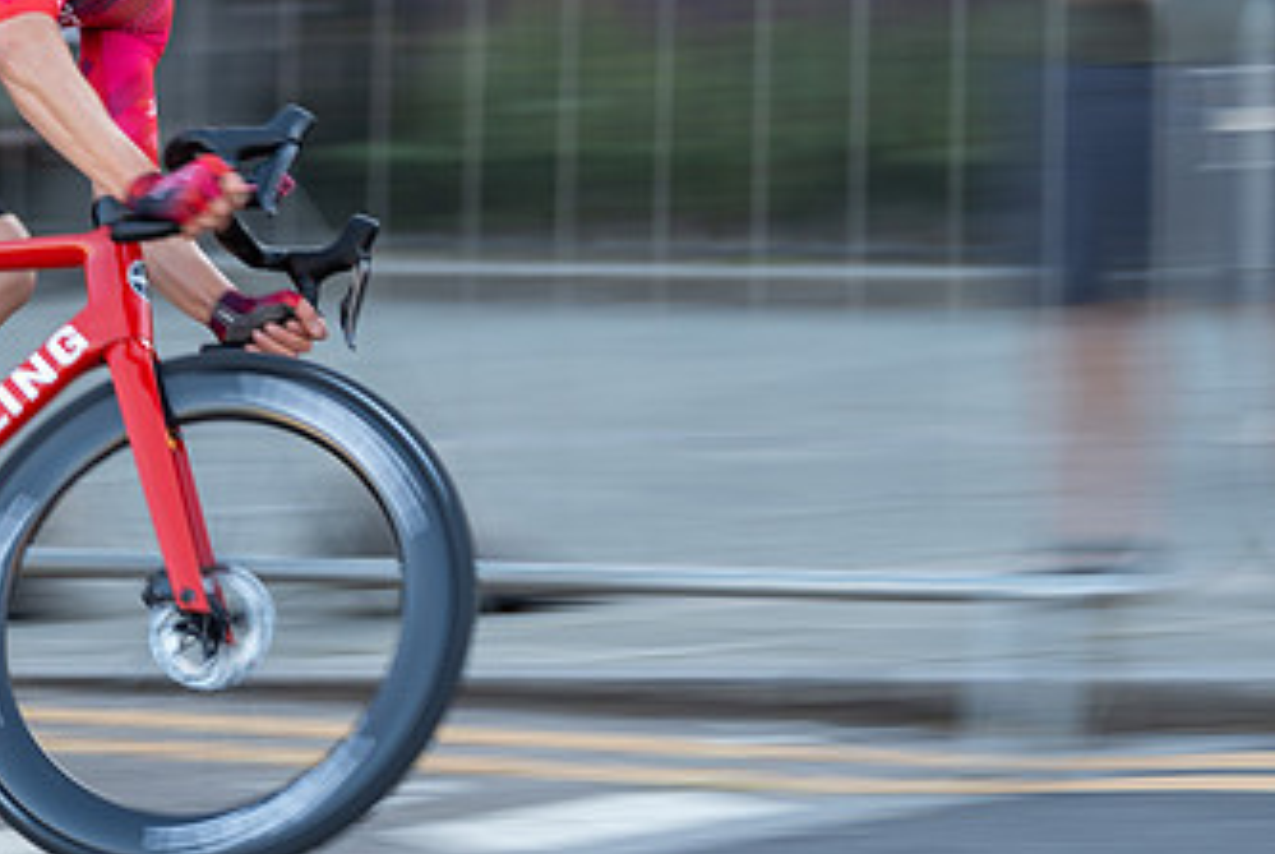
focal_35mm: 164
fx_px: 5816
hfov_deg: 12.4
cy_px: 11
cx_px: 222
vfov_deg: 8.4
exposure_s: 1/80
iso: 80
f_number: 2.8
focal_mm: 76
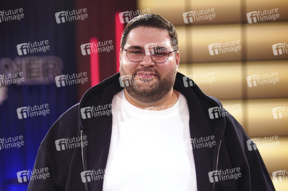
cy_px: 96
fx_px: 400
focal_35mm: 50
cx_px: 144
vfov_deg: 27.0
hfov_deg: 39.6
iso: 1000
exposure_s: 1/400
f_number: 1.8
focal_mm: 50
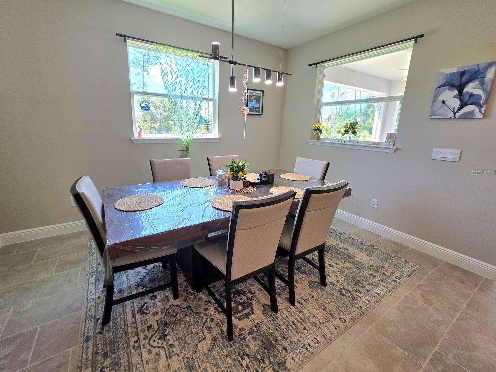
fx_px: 201
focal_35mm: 14
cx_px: 236
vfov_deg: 85.5
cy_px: 172
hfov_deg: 102.0
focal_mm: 2.2
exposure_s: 1/120
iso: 64
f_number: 1.9
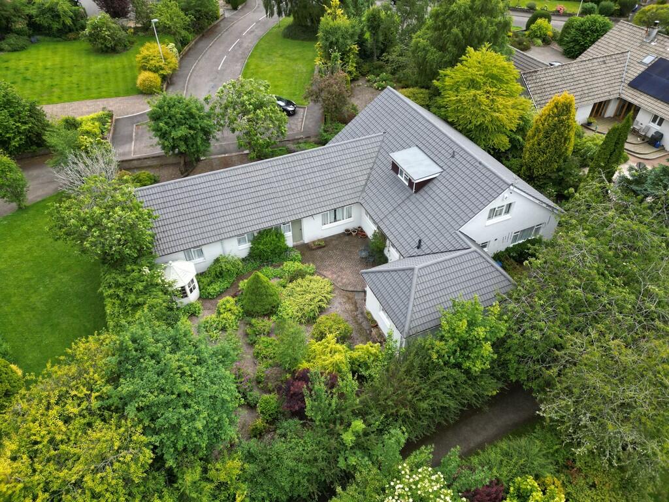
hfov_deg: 71.6
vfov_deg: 56.8
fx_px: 464
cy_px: 251
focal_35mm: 24
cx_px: 334
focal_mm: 6.72
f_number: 1.7
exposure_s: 1/725
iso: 100
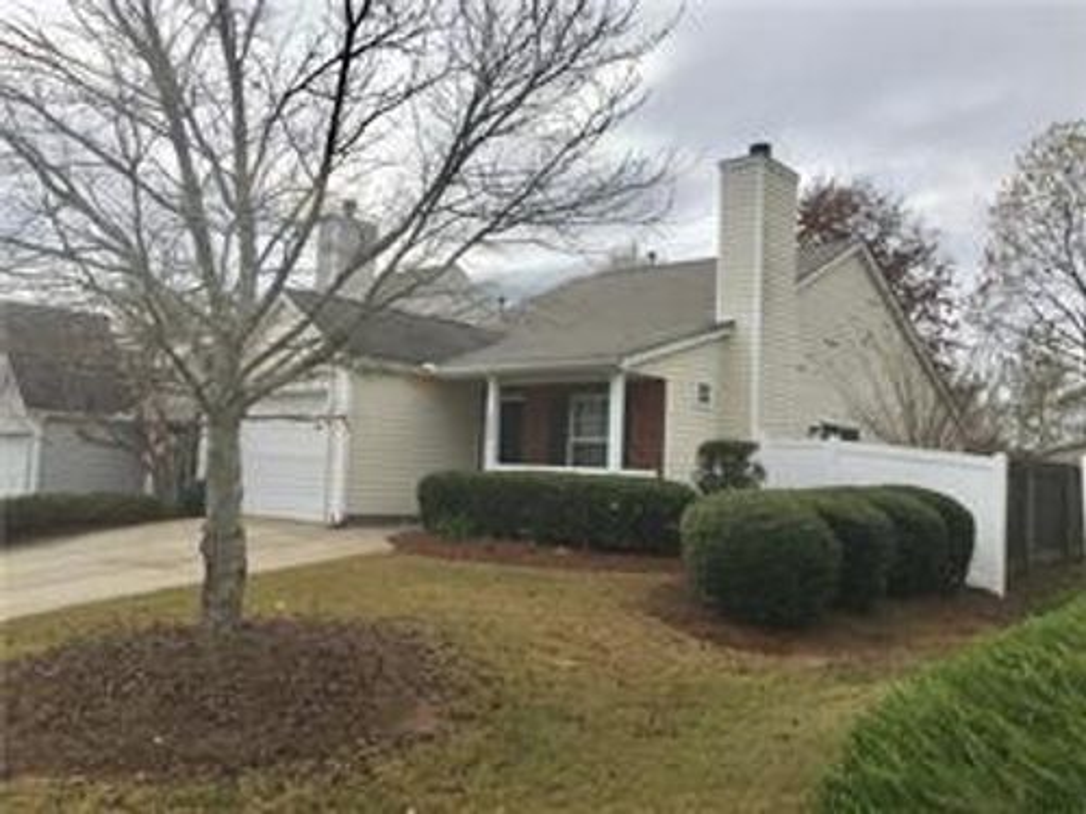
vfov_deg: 48.2
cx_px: 543
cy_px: 407
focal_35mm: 29
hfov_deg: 61.7
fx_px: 910
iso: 32
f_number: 2.2
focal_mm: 4.15
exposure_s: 1/1980
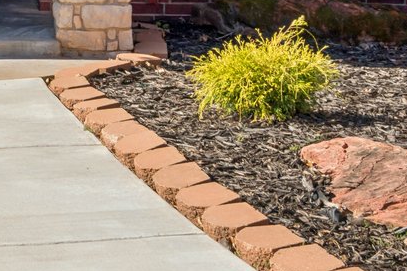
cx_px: -74
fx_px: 1650
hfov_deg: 13.7
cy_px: -162
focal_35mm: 146
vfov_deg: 9.1
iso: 200
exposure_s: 1/400
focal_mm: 29
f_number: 7.1
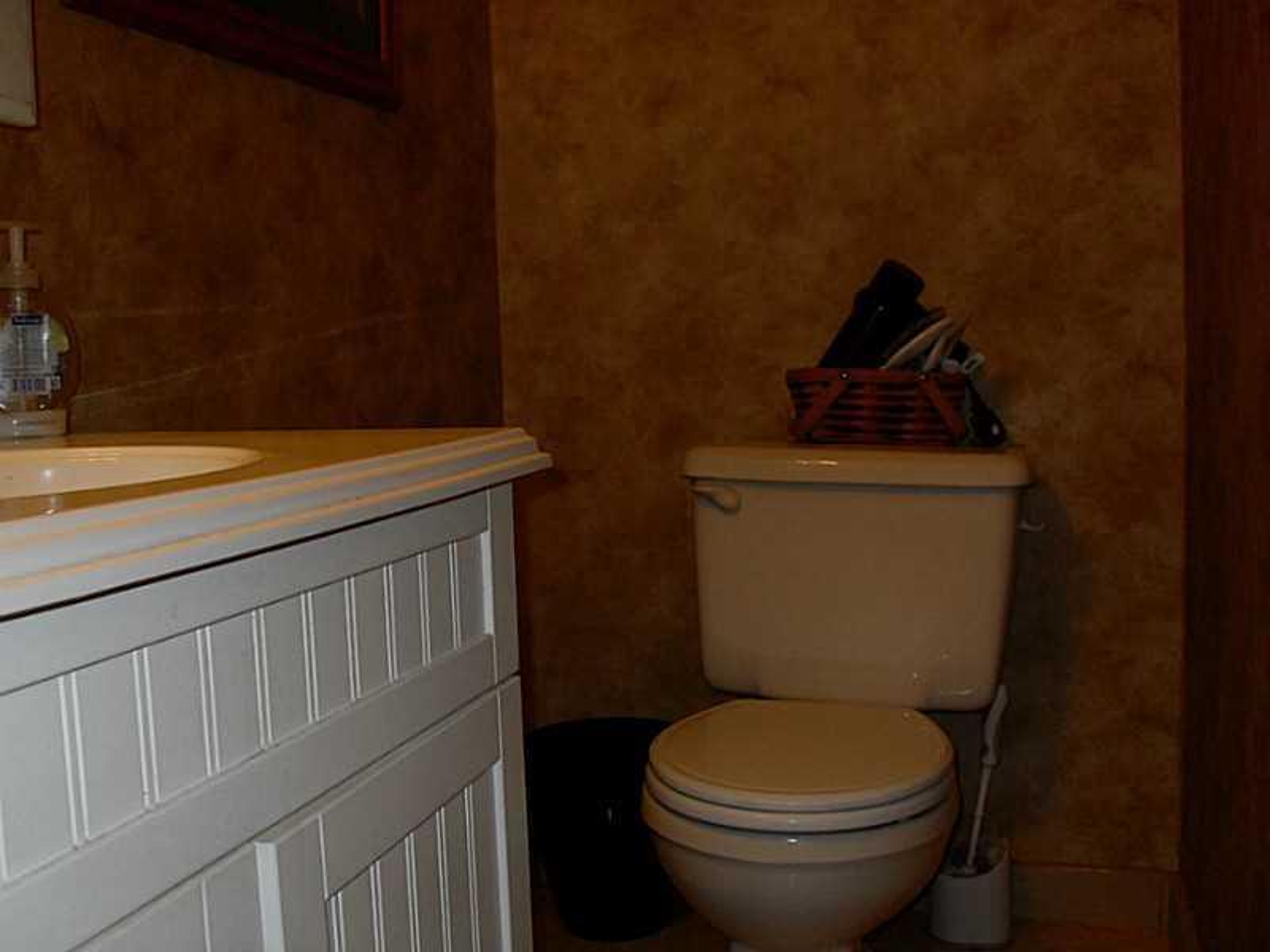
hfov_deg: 50.1
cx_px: 635
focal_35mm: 37
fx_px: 1357
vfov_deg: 38.7
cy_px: 476
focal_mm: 6.3
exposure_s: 1/45
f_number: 2.8
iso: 100
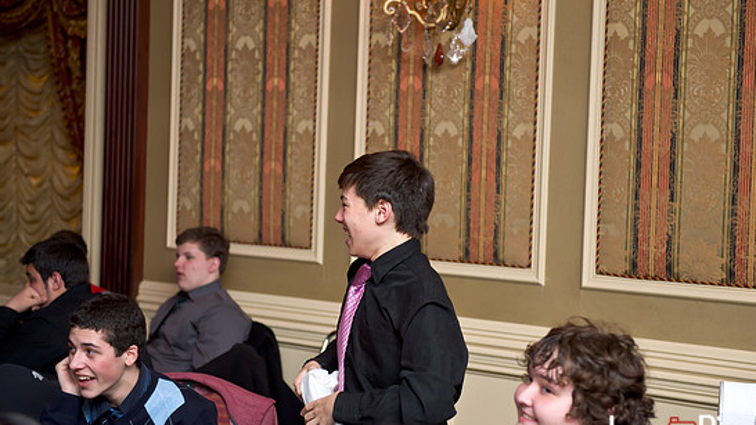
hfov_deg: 30.6
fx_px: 1383
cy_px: 221
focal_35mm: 69
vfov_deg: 17.5
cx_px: 388
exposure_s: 1/125
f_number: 3.2
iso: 1600
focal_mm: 62
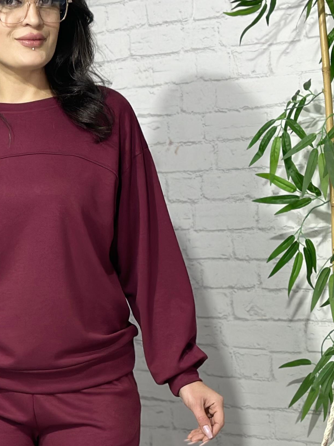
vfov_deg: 16.5
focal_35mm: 118
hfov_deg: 12.5
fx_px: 1518
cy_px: 386
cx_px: 34
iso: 125
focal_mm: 6.86
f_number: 1.78
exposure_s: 1/100
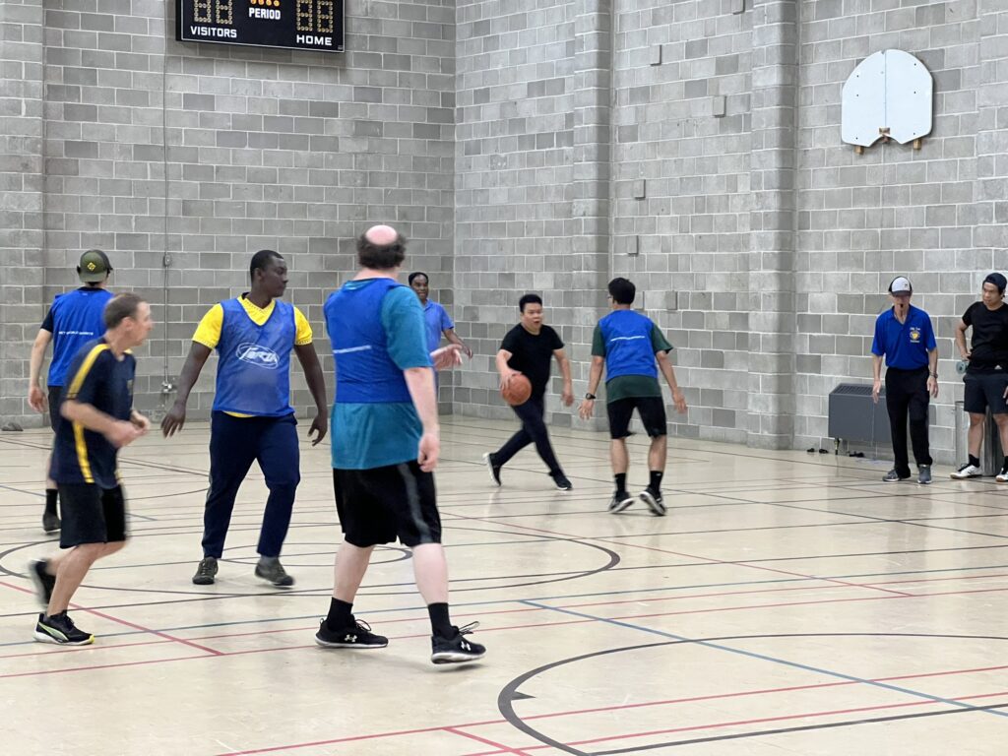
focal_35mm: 77
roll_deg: -0.1
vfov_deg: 19.1
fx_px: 2242
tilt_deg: -2.6
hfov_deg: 25.3
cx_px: 504
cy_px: 378
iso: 500
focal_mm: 9
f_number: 2.8
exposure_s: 1/60
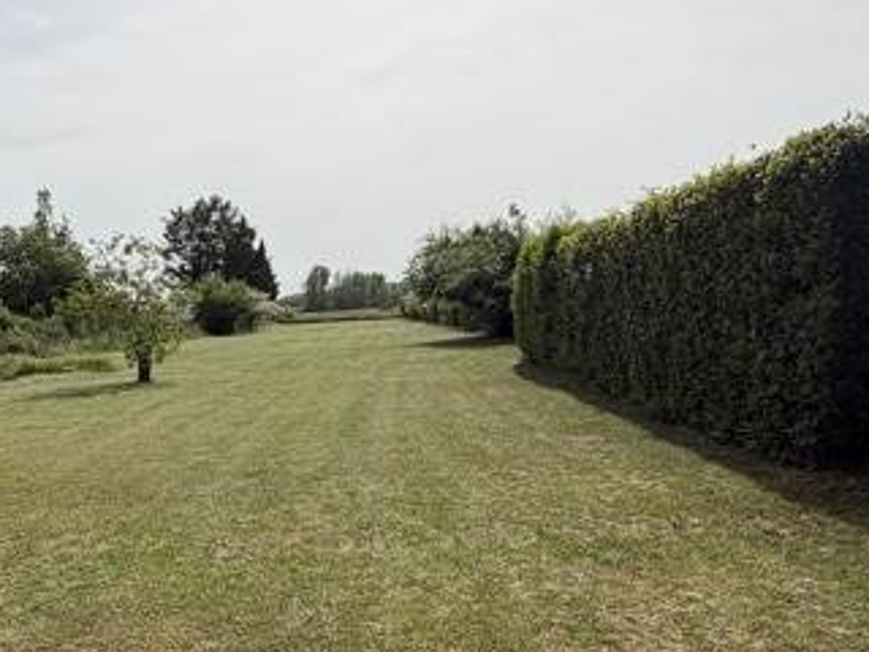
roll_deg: +4.1
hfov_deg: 51.7
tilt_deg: -4.4
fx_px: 879
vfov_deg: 40.5
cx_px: 296
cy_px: 391
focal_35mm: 35
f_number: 2.2
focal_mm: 2.22
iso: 20
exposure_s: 1/2024
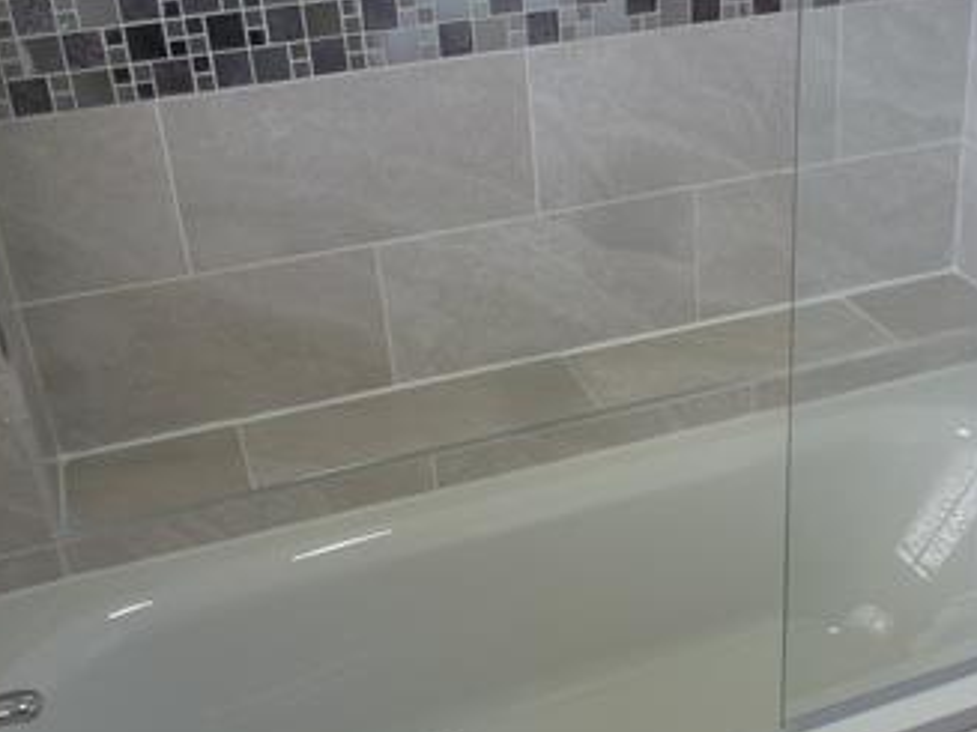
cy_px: 394
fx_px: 1326
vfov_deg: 30.8
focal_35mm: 47
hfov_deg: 39.8
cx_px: 678
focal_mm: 4.3
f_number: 3.3
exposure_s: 1/60
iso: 125
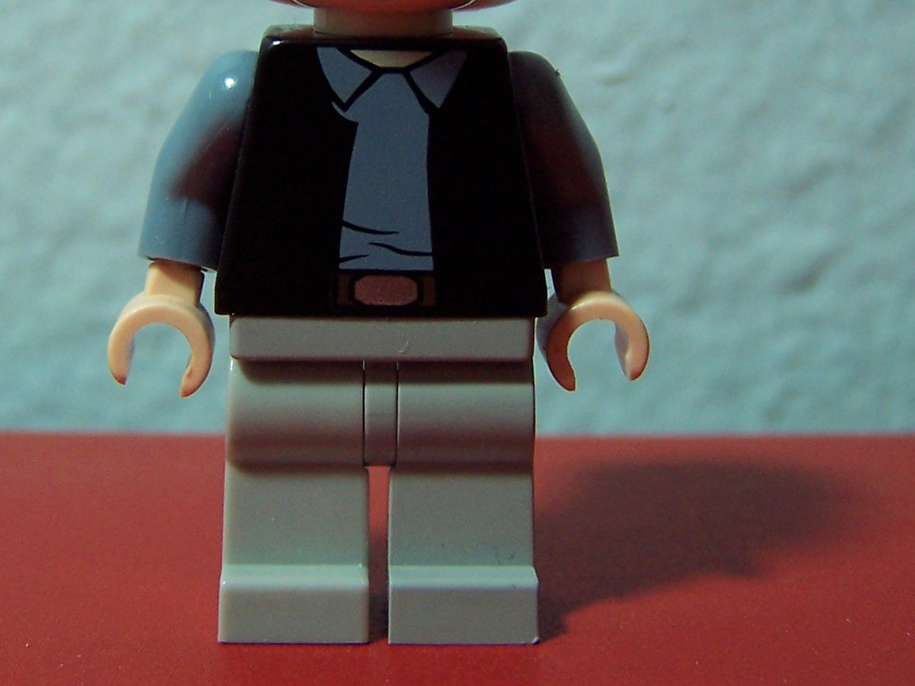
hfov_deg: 27.7
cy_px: 134
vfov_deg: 20.8
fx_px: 1850
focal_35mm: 70
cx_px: 369
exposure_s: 1/30
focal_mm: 6.3
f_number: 2.8
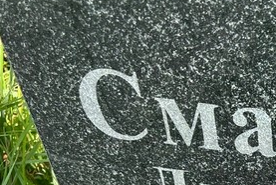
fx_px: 598
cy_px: 237
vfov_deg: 16.6
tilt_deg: -49.6
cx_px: 332
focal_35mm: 78
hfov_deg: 23.7
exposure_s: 1/970
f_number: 1.6
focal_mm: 5.96
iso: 50
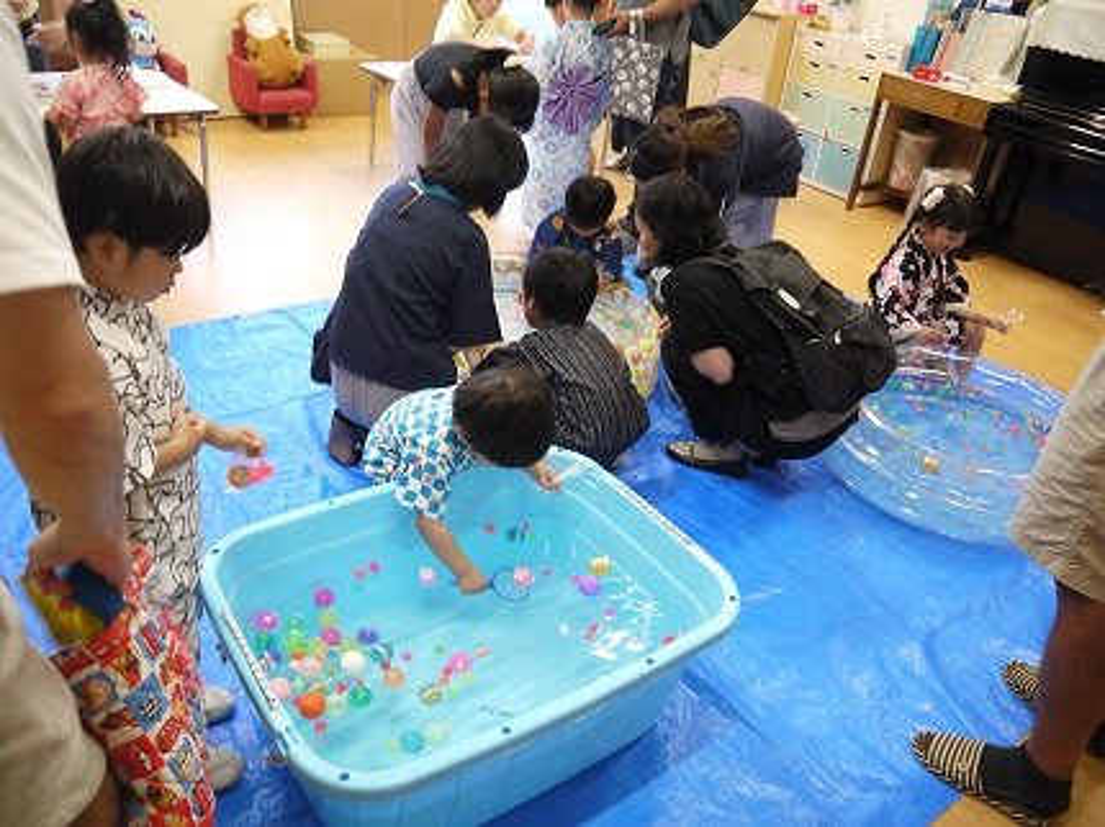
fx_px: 893
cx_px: 552
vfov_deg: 49.7
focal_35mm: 28
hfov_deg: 63.5
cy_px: 414
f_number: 3.5
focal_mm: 14
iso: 400
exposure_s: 1/50
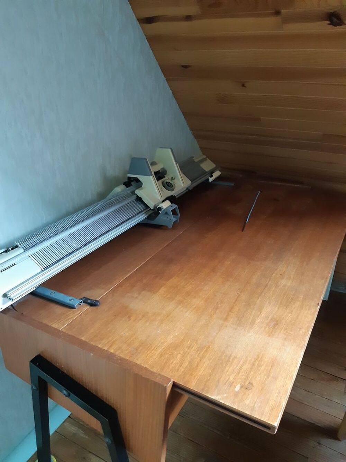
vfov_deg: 67.3
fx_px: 346
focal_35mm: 26
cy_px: 231
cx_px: 173
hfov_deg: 53.1
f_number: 1.7
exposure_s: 1/25
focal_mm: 3.92
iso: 640
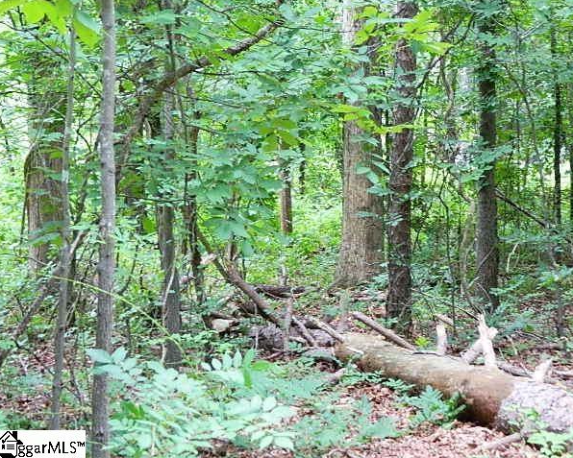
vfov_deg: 14.3
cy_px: 229
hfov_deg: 17.8
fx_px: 1832
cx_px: 305
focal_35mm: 108
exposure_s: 1/25
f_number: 4.5
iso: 400
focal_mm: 18.6
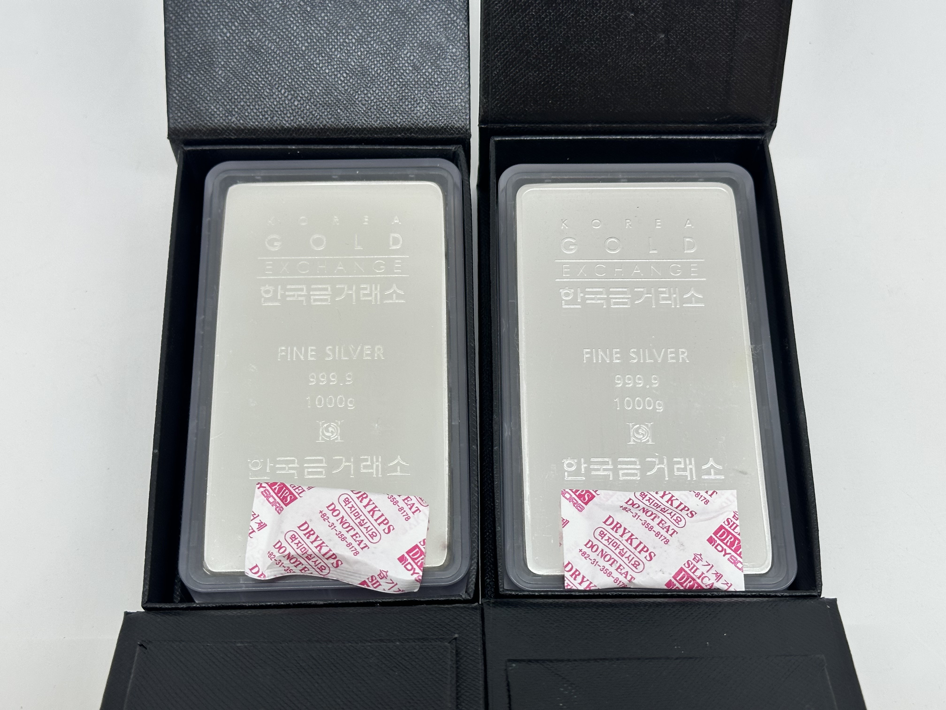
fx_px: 1312
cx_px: 473
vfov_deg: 30.3
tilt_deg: -65.9
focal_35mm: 48
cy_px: 355
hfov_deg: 39.7
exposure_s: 1/238
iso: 64
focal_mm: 6.86
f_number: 1.78
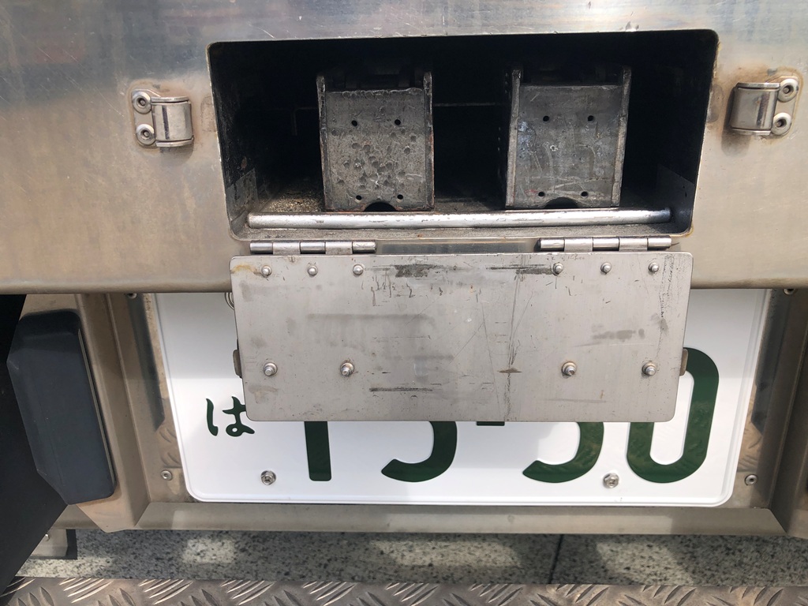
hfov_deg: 63.4
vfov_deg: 49.7
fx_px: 654
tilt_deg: -24.1
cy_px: 303
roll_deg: +1.7
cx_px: 404
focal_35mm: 28
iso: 20
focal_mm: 4
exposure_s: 1/960
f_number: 1.8
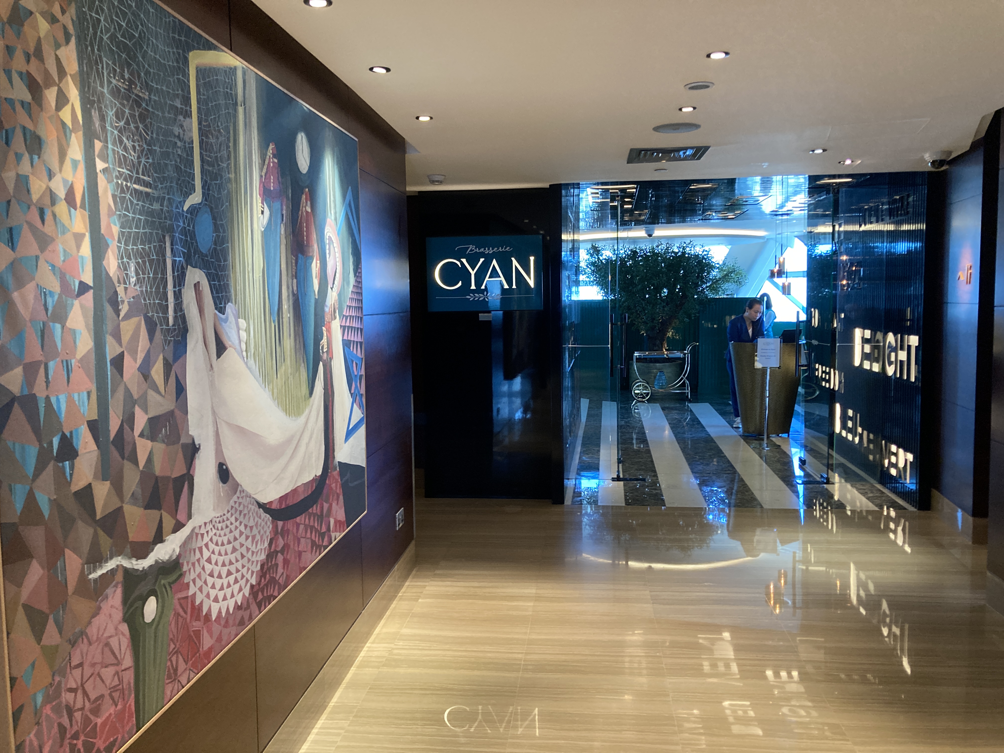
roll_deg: +0.7
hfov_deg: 63.4
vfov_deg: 49.7
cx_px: 502
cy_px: 376
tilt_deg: -3.9
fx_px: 812
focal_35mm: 28
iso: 320
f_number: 1.8
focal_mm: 3.99
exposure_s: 1/50
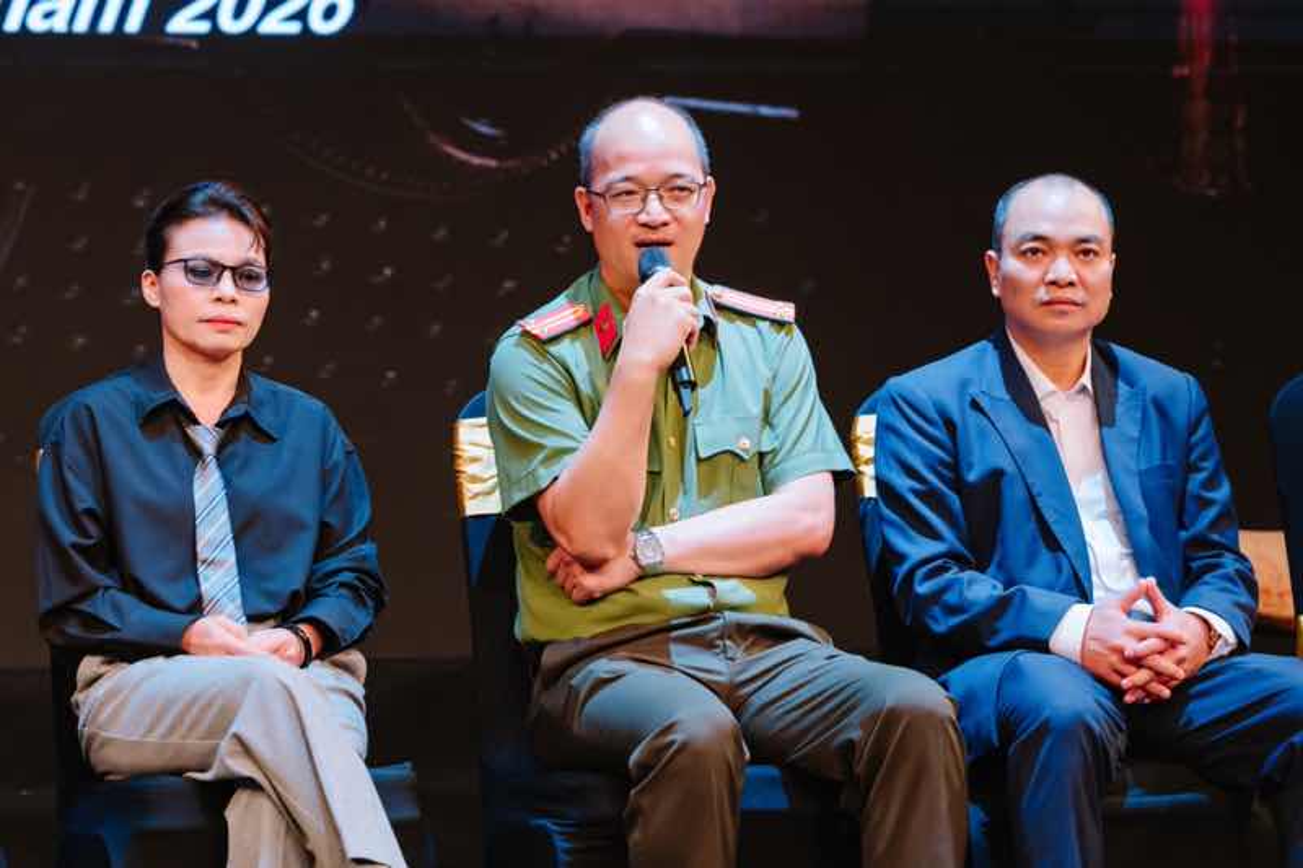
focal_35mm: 195
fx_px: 7056
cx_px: 652
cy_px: 434
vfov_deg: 7.0
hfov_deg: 10.6
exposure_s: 1/250
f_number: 4
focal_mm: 130
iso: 1000
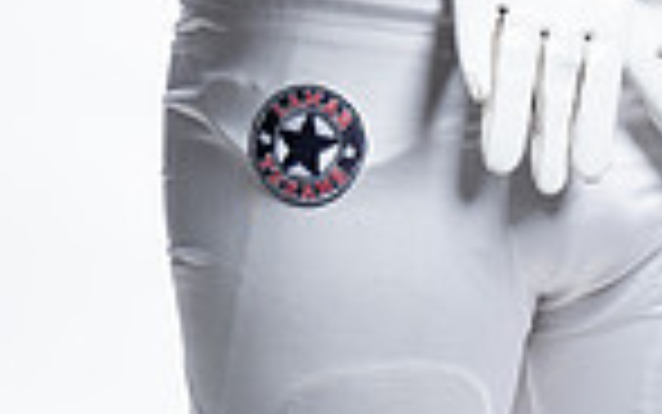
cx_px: 401
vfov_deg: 5.8
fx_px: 3953
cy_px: -562
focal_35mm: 219
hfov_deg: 9.6
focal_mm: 70
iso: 200
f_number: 5.6
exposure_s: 1/250
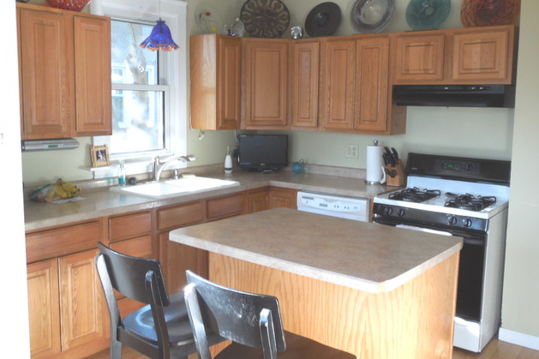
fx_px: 539
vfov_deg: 36.8
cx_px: 267
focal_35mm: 36
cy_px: 161
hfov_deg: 53.1
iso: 200
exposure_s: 1/30
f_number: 3.4
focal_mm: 6.1
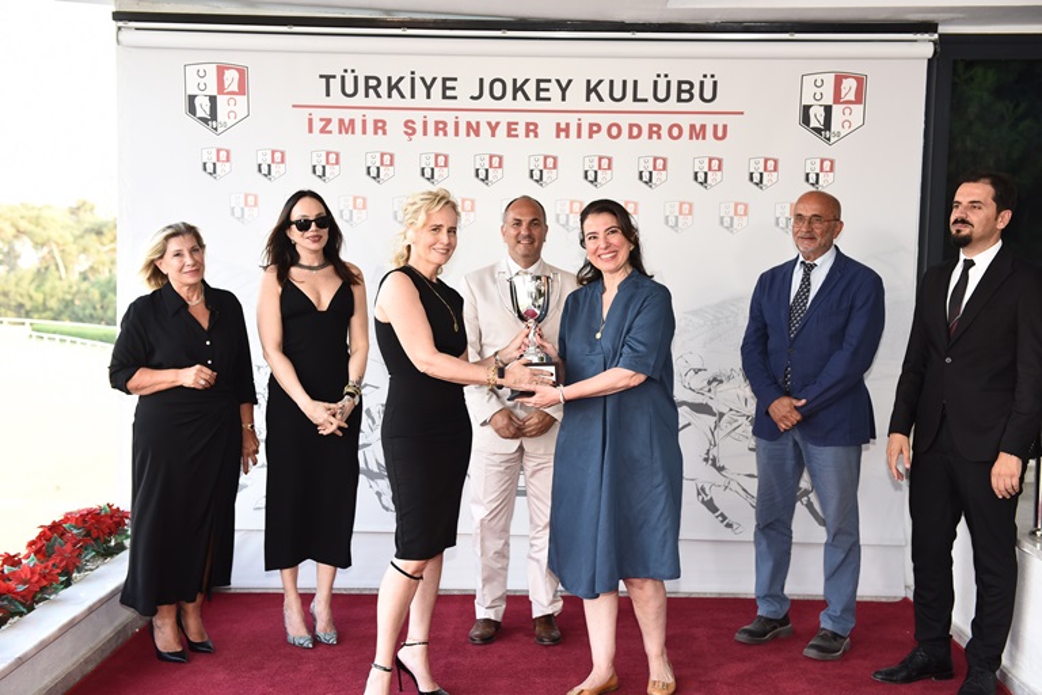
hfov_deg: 43.6
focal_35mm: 45
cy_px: 348
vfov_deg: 29.9
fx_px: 1302
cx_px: 521
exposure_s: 1/200
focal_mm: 45
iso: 800
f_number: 4
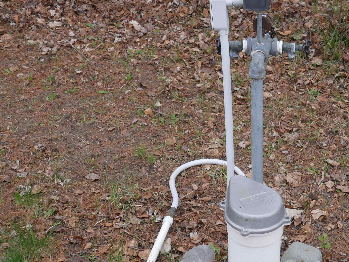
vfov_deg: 20.4
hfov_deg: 26.8
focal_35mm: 72
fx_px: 726
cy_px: 159
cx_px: 237
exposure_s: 1/250
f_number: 5.1
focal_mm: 23
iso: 320
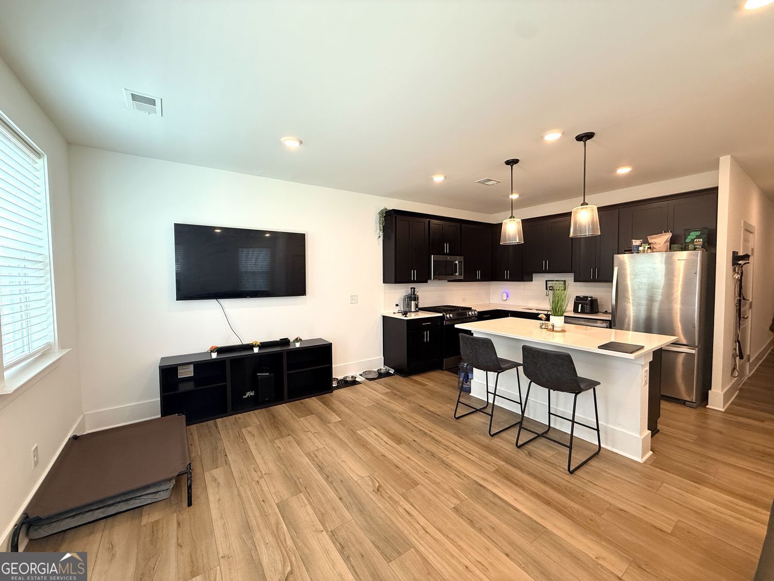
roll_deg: +0.3
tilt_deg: -1.9
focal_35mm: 14
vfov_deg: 85.7
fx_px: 313
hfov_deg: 102.1
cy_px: 290
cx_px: 387
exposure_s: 1/120
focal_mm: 2.22
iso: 160
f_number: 2.2
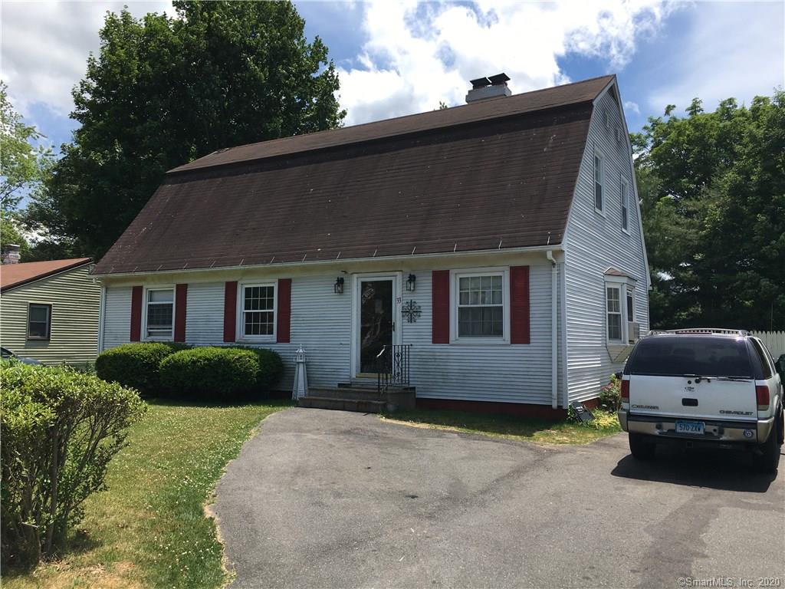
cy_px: 294
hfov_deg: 61.7
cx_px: 392
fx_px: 658
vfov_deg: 48.2
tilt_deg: +2.4
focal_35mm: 29
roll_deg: -0.3
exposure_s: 1/1399
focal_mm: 4.15
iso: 25
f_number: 2.2
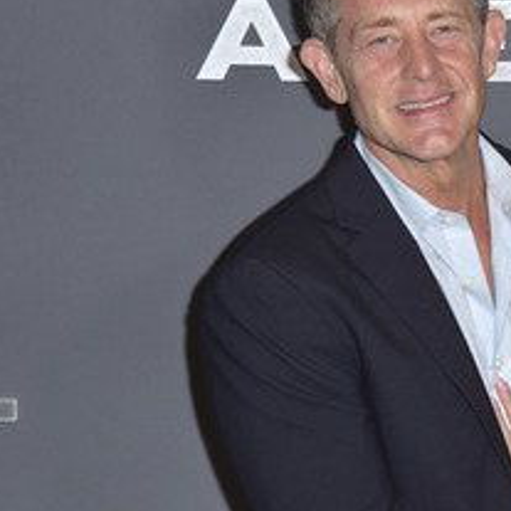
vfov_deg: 9.7
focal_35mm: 181
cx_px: 536
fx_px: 3023
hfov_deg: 9.6
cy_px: 252
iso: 400
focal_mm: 98
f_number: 6.3
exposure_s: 1/250
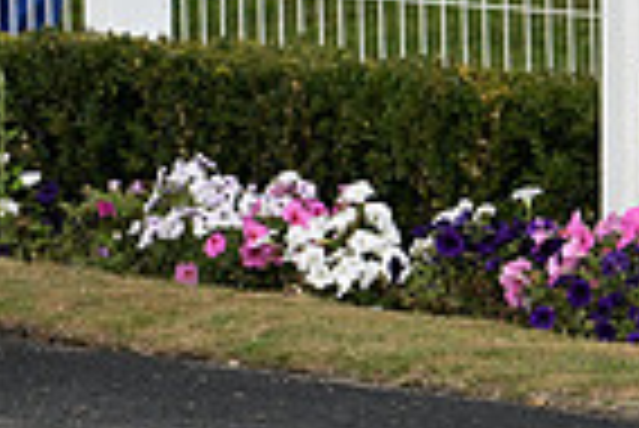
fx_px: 9772
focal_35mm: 550
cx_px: -446
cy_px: -381
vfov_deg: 2.5
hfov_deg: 3.7
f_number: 4.5
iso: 800
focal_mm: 135
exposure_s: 1/2500
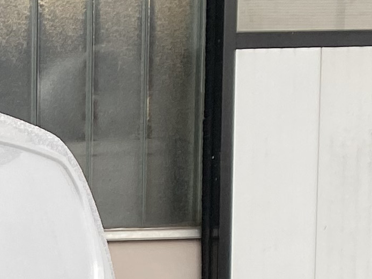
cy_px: 541
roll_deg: +1.8
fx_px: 1623
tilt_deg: -7.9
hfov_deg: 11.0
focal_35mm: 151
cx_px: -526
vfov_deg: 9.3
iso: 32
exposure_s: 1/390
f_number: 1.8
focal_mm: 4.25
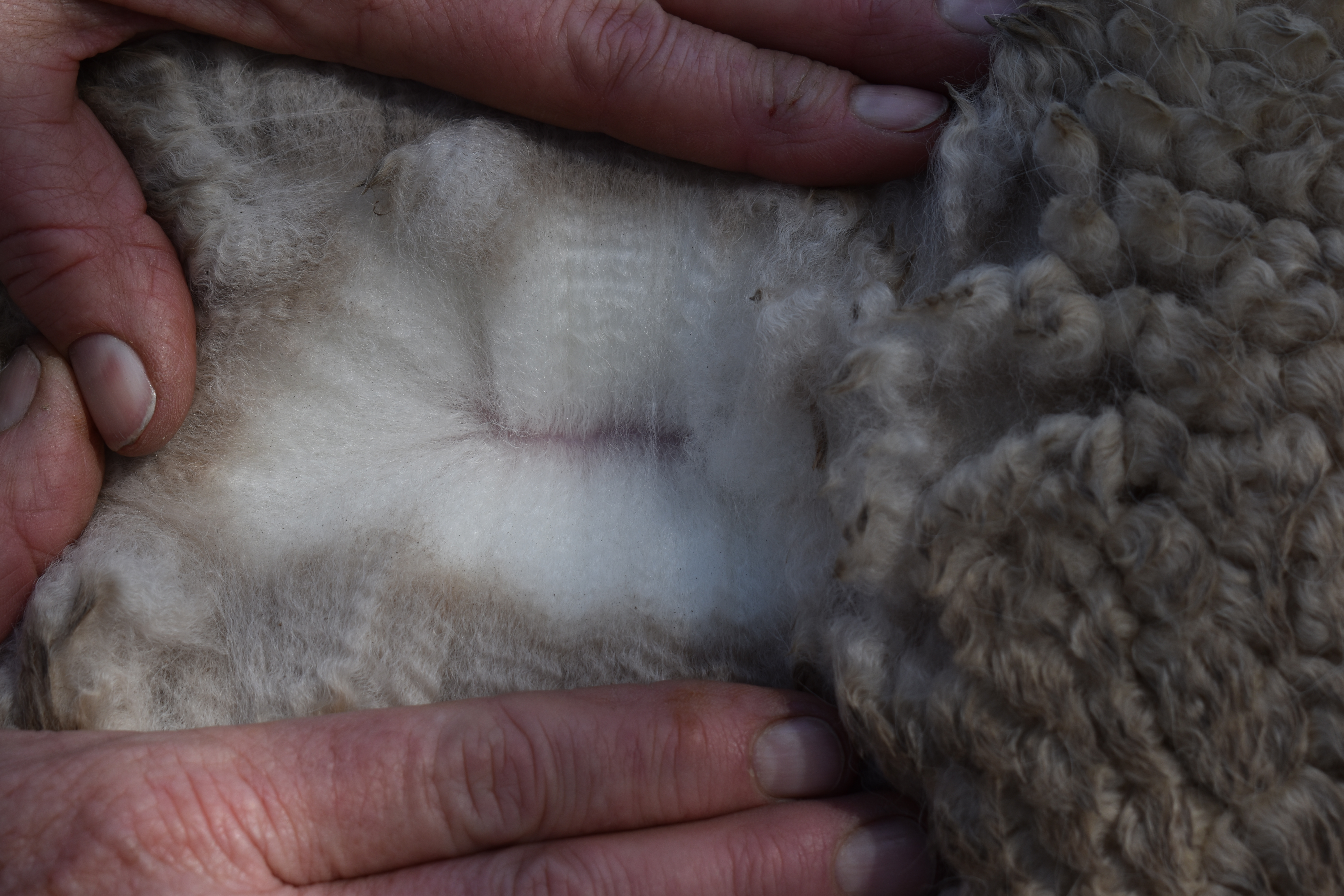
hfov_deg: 24.6
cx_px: 672
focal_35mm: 82
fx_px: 3080
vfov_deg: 16.6
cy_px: 448
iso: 100
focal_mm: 55
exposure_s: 1/160
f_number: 8
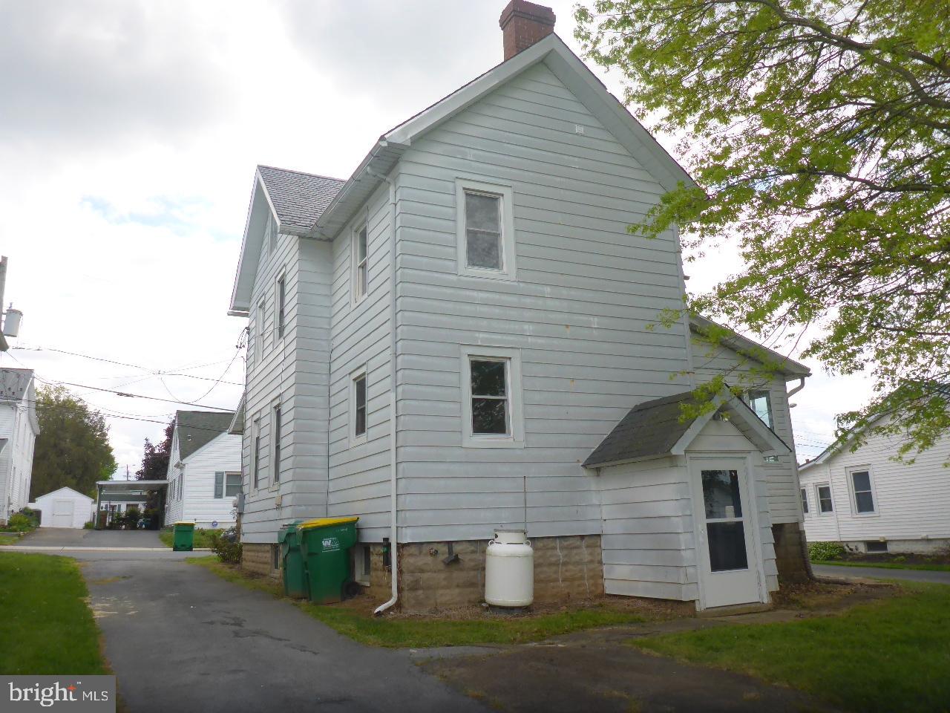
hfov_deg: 63.4
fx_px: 768
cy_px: 356
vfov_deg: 49.7
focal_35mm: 28
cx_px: 475
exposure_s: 1/640
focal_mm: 4.9
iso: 100
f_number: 3.3
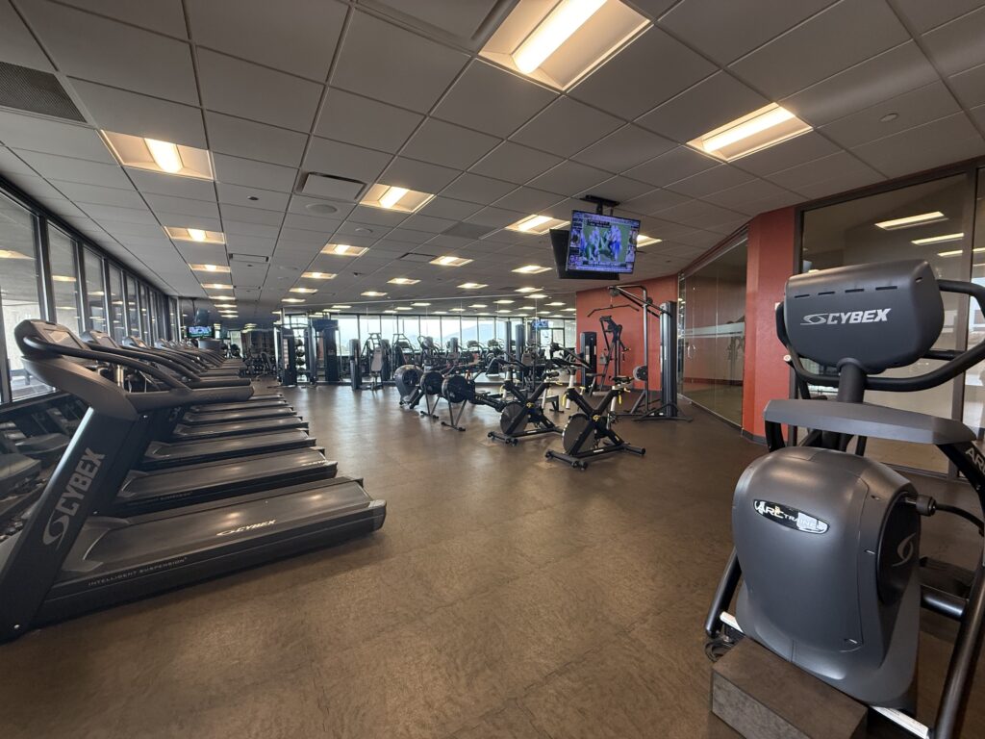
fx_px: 398
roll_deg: +1.2
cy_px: 370
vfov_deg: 85.7
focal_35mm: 14
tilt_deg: -2.9
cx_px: 492
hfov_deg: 102.1
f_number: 2.2
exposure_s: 1/99
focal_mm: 2.22
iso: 320
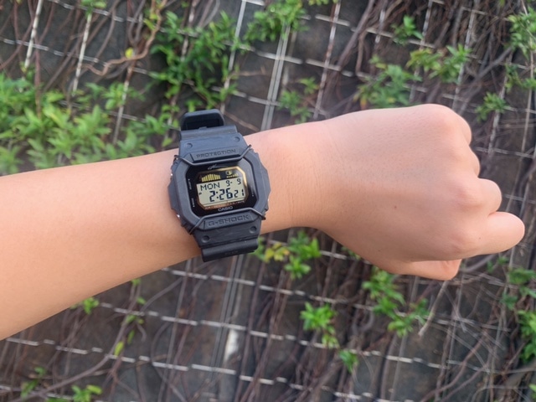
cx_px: 268
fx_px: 403
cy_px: 201
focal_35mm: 26
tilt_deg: -0.7
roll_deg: -10.6
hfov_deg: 67.3
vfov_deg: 53.1
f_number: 1.8
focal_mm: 4.25
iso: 25
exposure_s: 1/315
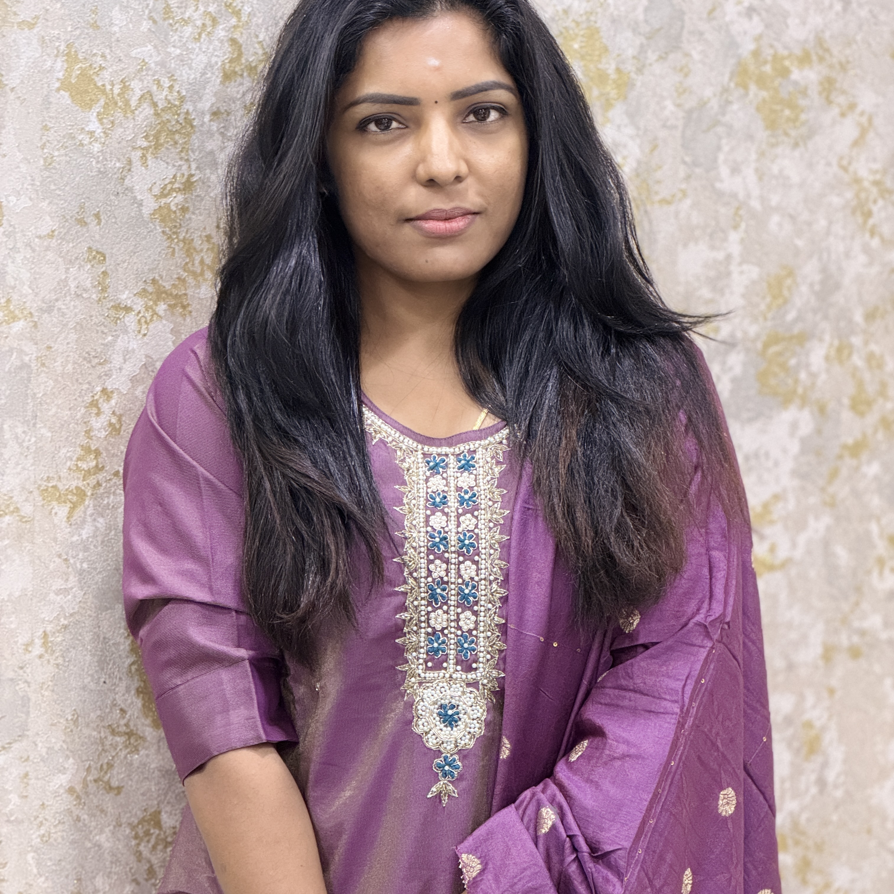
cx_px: 447
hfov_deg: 14.8
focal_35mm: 118
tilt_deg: -3.7
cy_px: 477
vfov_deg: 14.8
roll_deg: -3.4
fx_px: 3448
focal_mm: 16.89
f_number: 2.8
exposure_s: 1/50
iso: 640
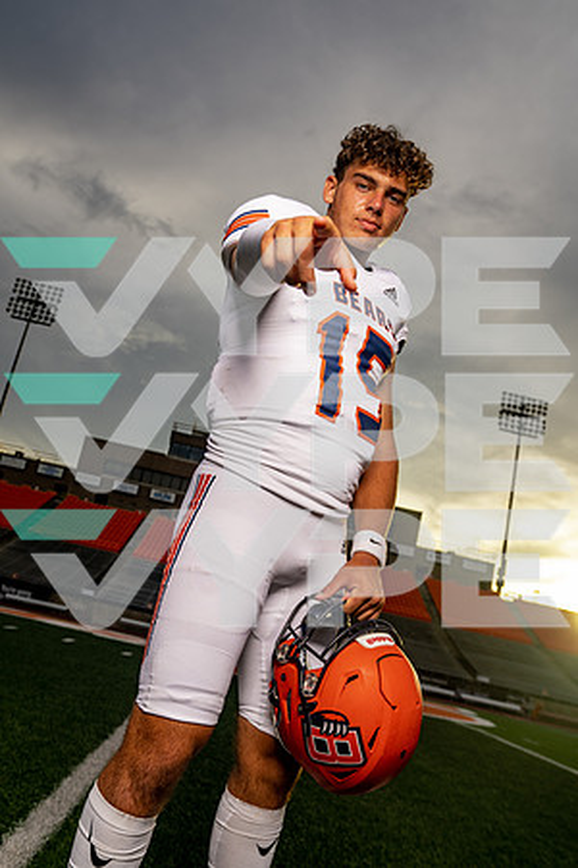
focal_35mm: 32
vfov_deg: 58.7
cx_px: 289
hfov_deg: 41.1
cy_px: 434
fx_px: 771
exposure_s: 1/500
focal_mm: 32
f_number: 5.6
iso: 200
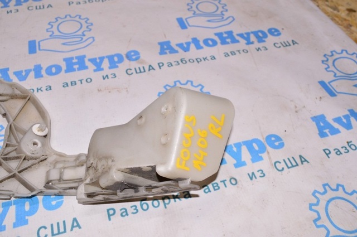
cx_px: 178
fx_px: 327
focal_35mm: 33
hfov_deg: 57.3
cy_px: 118
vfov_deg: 39.9
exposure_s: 1/200
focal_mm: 22
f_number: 8
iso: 1600
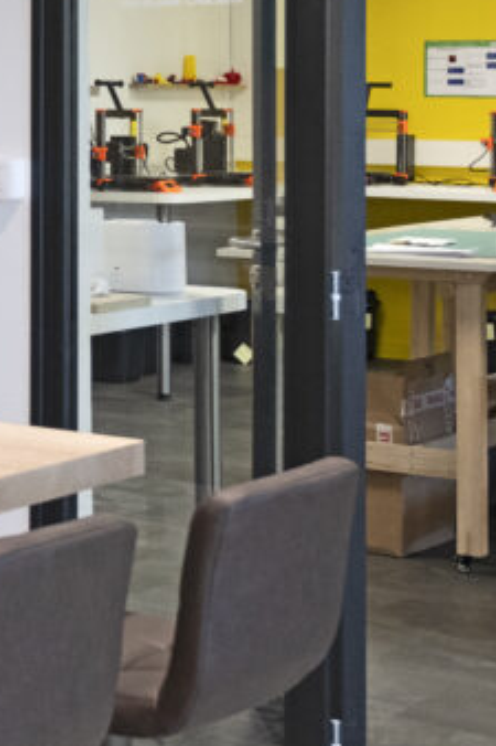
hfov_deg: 13.3
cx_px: -439
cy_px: 103
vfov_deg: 22.0
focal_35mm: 91
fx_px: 1882
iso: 2000
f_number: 4
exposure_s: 1/125
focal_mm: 20.2
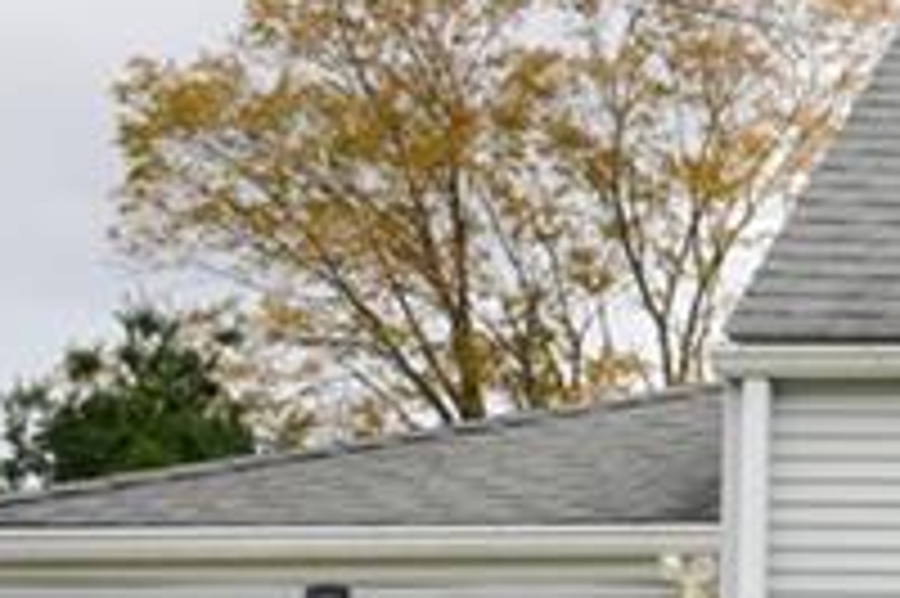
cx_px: 2034
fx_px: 3072
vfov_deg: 11.1
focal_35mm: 123
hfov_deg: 13.2
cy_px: 551
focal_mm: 24
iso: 640
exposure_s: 1/500
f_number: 6.3
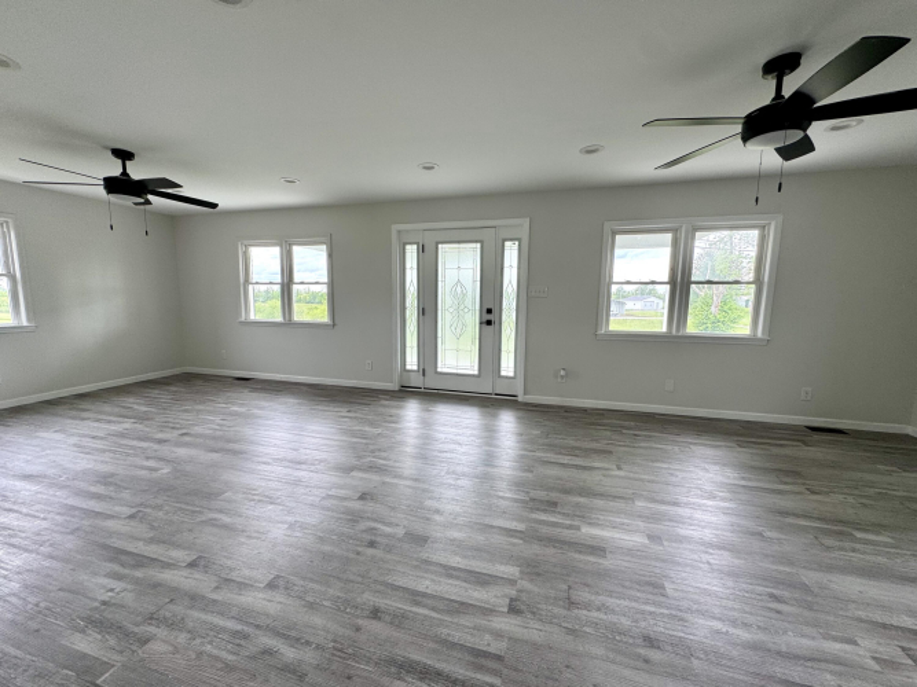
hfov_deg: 102.1
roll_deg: -1.5
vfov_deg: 85.7
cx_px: 458
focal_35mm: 14
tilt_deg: -6.7
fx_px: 371
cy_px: 344
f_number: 2.2
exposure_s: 1/99
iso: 64
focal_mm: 2.22
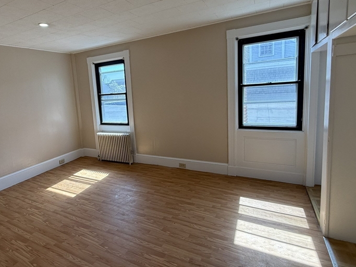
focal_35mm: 21
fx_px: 216
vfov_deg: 63.3
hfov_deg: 77.9
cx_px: 138
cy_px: 119
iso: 64
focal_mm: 2.22
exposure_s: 1/179
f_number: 2.2
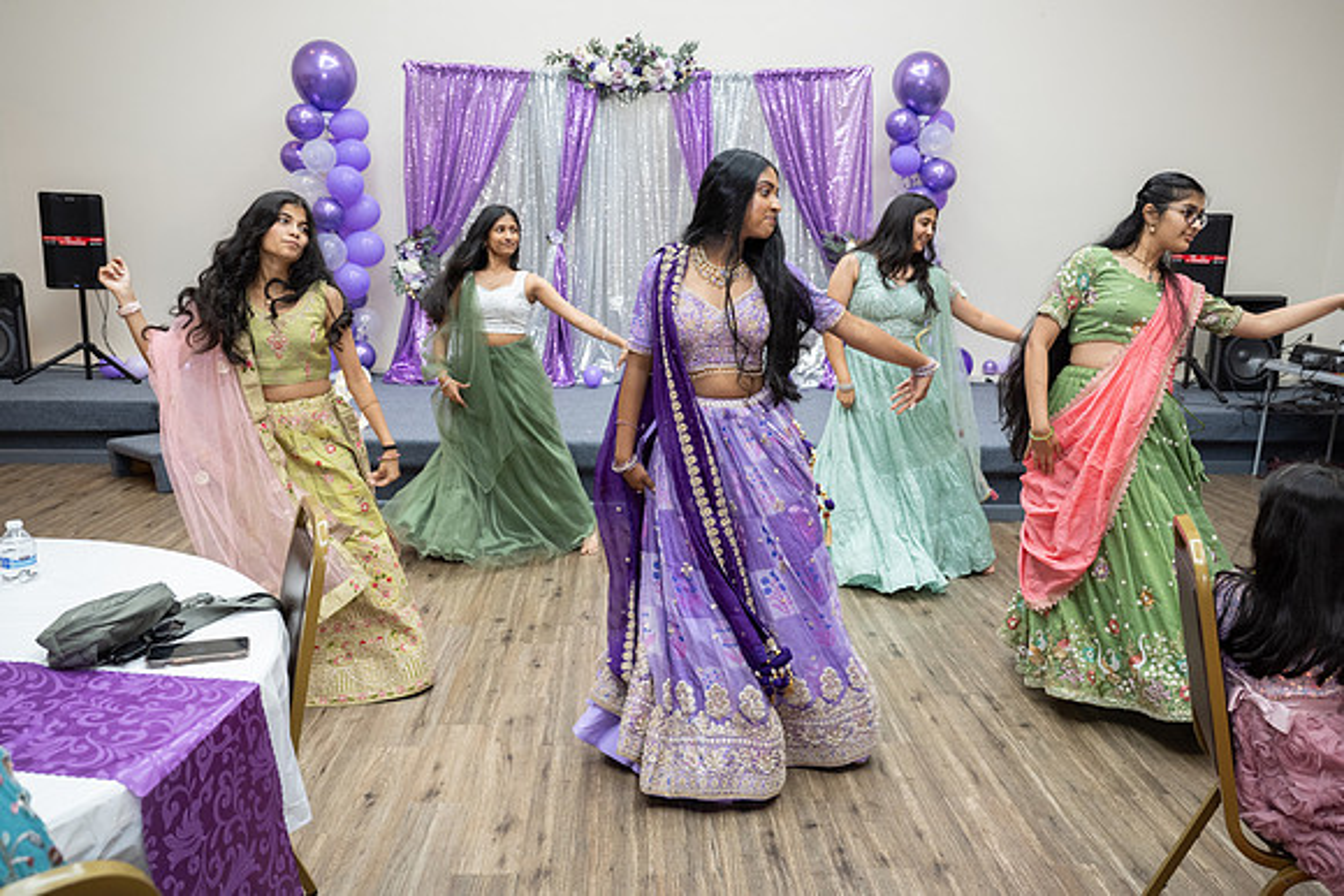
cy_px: 448
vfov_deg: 46.1
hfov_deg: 65.0
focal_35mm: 28
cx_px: 672
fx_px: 1055
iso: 1000
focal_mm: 27
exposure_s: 1/160
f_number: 4
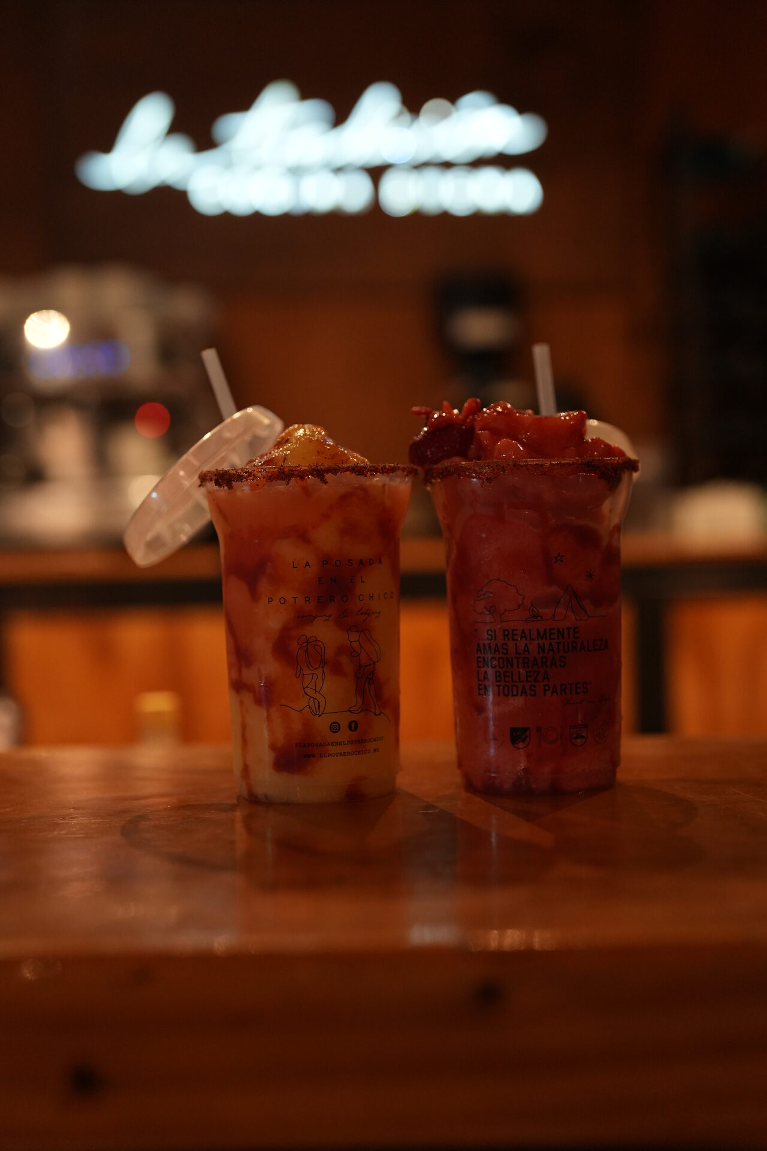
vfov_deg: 39.6
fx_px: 1598
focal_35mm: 50
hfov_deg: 27.0
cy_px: 576
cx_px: 384
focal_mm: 50
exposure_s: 1/160
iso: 2500
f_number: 2
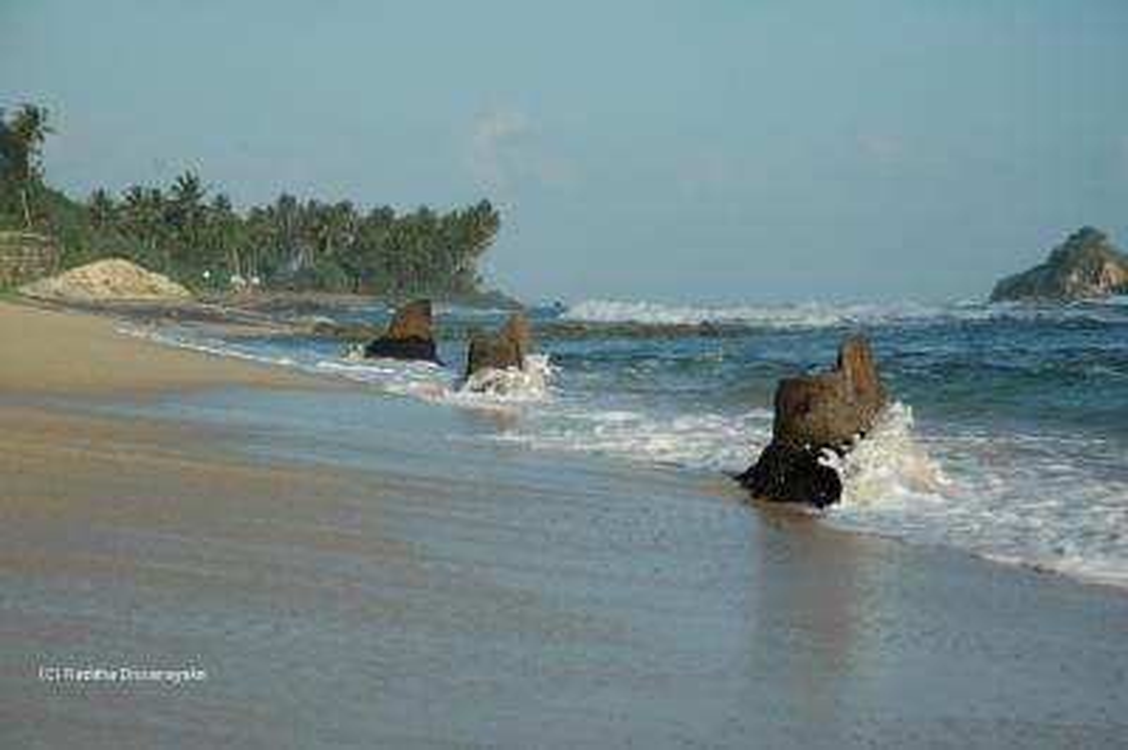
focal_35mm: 105
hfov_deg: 19.5
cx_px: 564
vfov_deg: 13.0
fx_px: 3287
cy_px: 375
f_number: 8
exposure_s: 1/640
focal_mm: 70
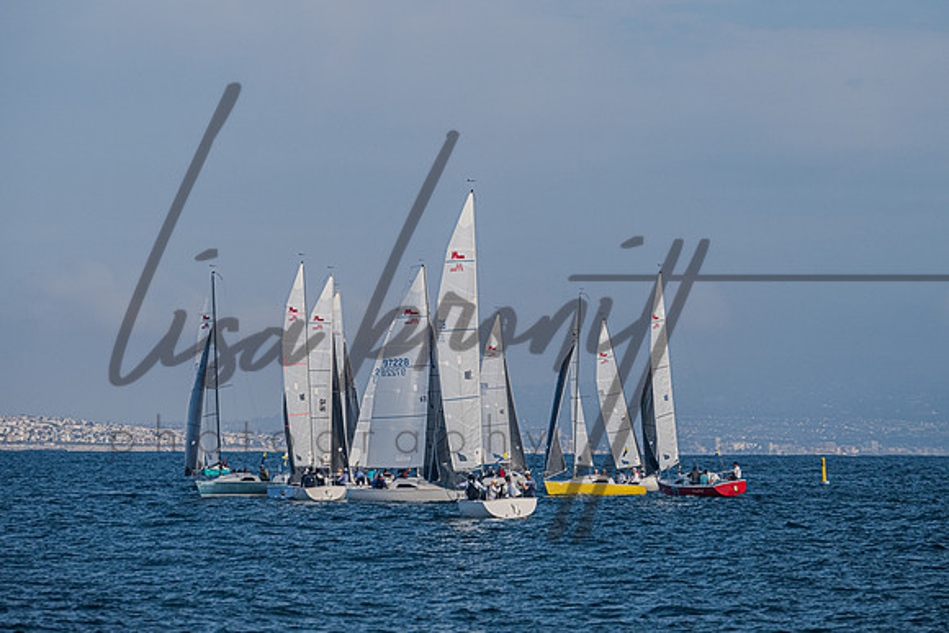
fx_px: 5898
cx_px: 509
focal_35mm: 224
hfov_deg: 9.2
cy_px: 276
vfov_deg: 6.1
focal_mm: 165
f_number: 6.3
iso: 400
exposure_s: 1/1000
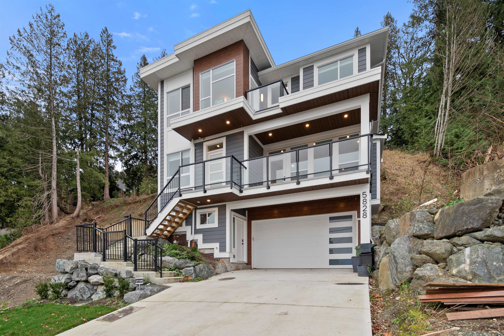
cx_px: 252
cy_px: 168
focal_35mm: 15
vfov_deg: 77.3
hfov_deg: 100.4
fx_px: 210
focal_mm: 10
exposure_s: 1/160
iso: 250
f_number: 6.3
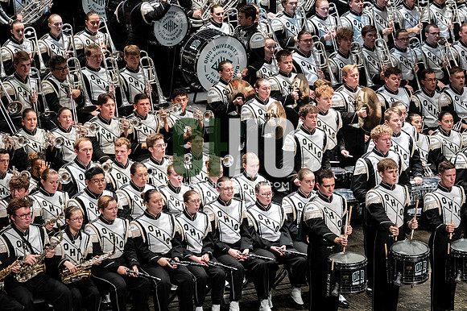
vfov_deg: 7.6
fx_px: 2334
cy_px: 156
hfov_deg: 11.4
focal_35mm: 180
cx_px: 234
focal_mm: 120
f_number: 4
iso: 4000
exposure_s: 1/500
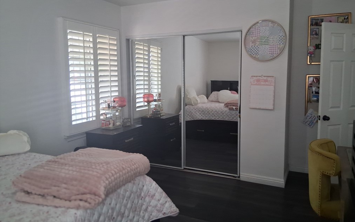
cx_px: 179
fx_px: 271
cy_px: 99
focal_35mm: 28
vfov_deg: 44.5
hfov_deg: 66.5
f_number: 1.8
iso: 320
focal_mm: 3.98
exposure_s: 1/60
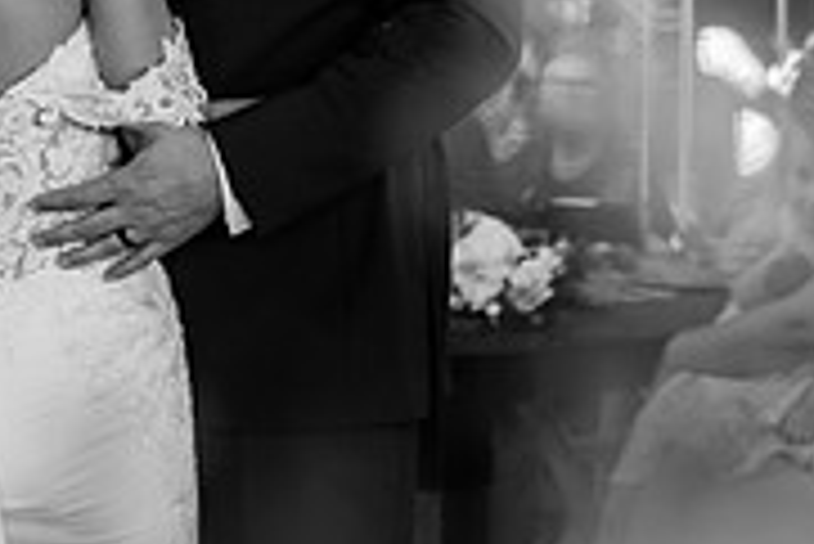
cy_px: 27
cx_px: 94
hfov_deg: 12.7
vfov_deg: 8.6
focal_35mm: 160
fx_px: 3621
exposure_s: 1/200
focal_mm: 50
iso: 200
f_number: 2
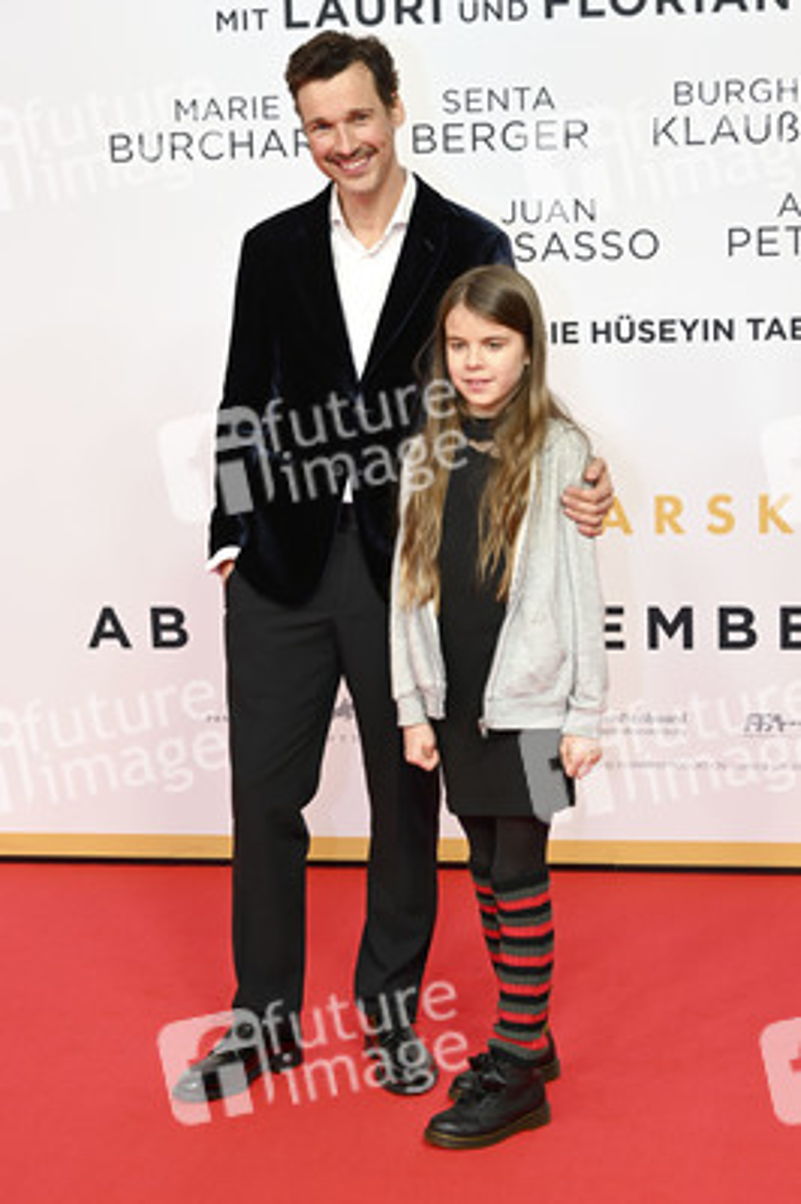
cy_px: 602
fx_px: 2140
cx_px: 400
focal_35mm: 64
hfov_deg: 21.2
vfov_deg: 31.4
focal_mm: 64
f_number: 5
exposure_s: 1/125
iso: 640
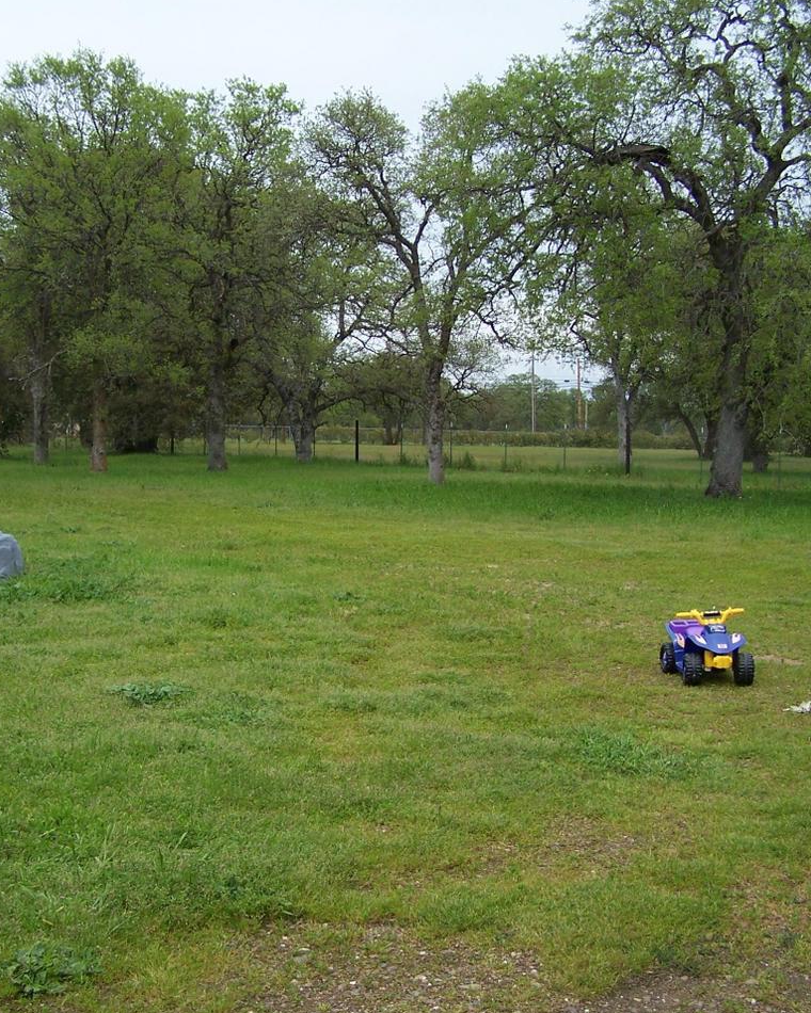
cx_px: 316
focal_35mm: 50
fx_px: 1500
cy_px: 506
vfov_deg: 37.3
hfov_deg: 30.2
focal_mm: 6.3
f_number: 2.8
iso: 80
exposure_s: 1/1000
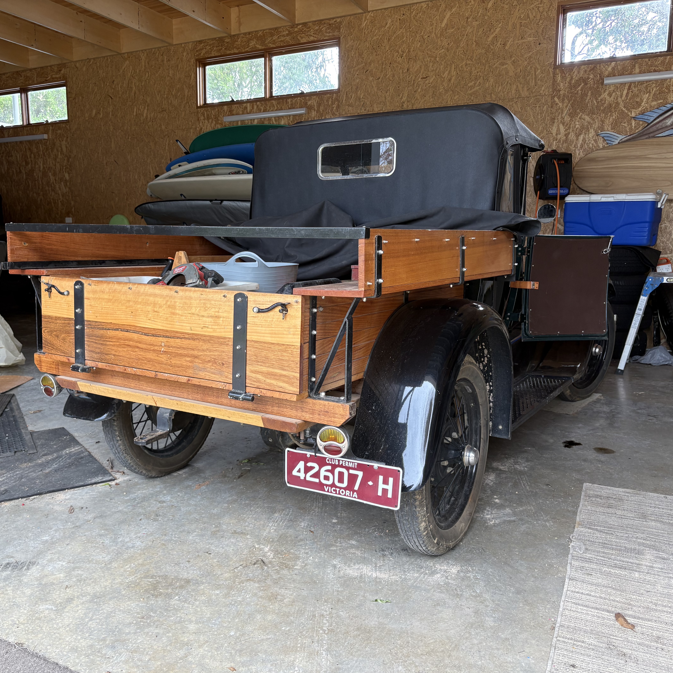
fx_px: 682
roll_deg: +1.2
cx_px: 269
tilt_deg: -9.0
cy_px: 340
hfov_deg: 52.2
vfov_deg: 52.5
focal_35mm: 31
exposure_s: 1/122
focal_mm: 5.96
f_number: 1.6
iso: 100
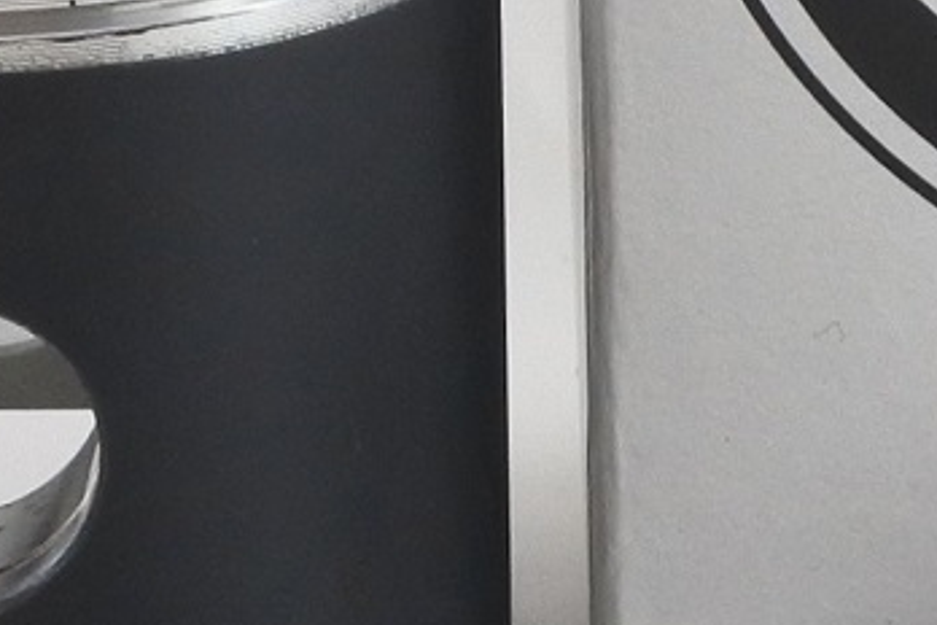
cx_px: 547
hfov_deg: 8.9
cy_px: 216
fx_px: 5986
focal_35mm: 230
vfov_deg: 6.0
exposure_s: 1/125
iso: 500
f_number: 4.5
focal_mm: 16.8
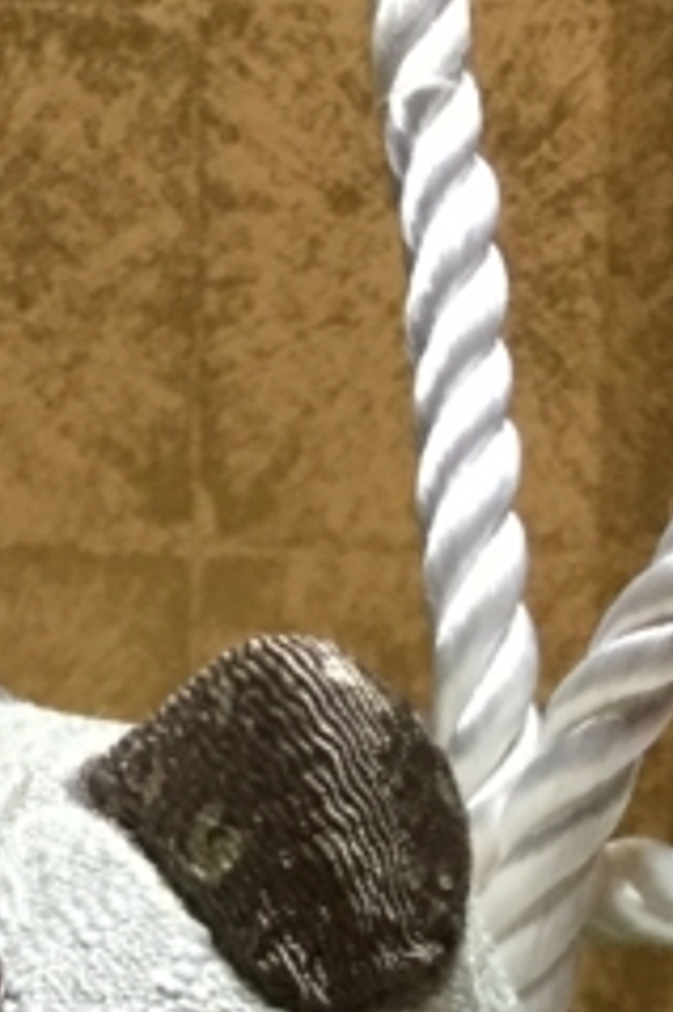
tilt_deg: -10.5
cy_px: 1351
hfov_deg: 9.9
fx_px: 3875
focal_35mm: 138
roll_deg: -0.8
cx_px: 195
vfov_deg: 14.2
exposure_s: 1/30
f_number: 2.4
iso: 160
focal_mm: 3.3
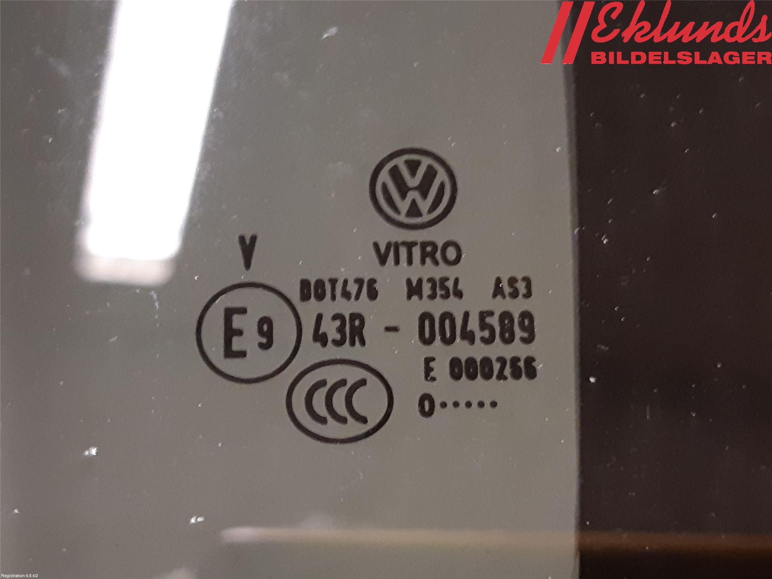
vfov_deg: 53.1
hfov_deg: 67.3
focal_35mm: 26
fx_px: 580
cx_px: 386
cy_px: 290
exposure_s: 1/25
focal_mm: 3.93
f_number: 1.7
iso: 250
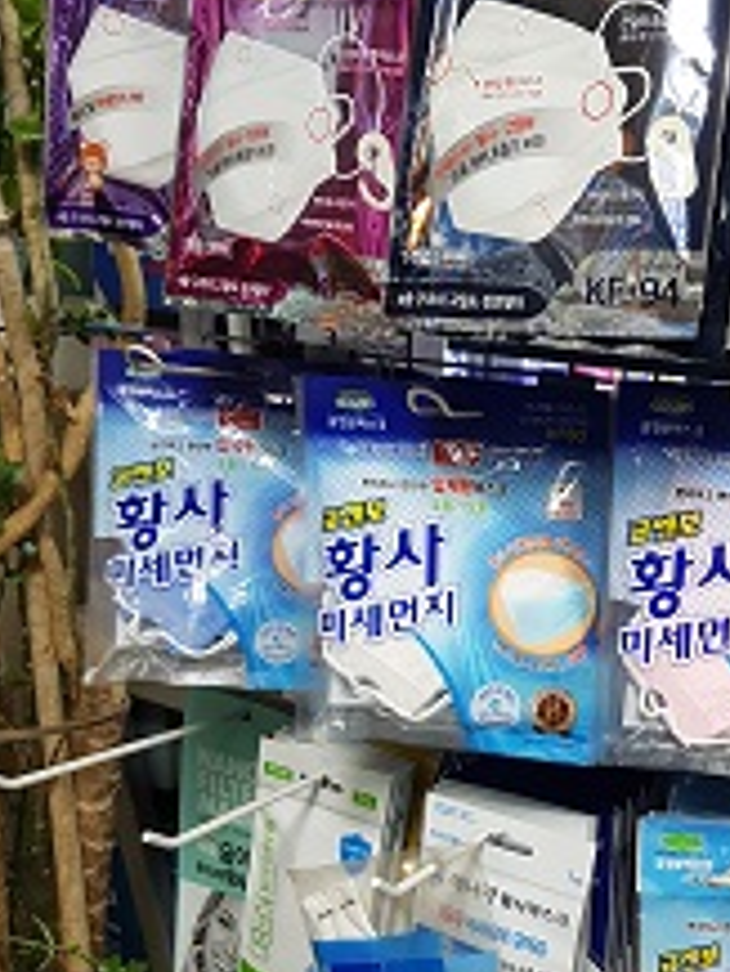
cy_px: 546
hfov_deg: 29.1
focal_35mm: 48
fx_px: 1348
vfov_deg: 39.6
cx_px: 649
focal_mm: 4.2
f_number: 1.7
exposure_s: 1/60
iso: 100
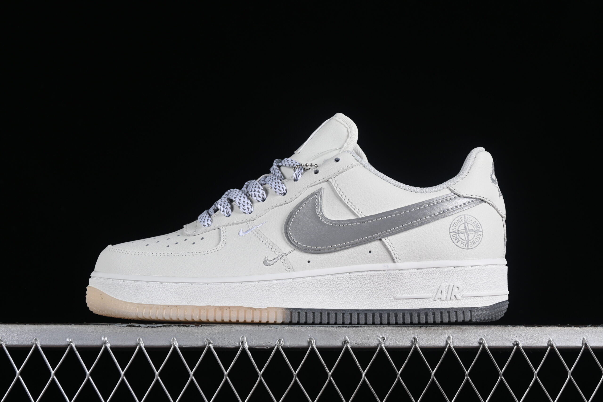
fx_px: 1256
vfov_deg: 18.2
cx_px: 302
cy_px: 201
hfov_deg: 27.0
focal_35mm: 75
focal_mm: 50
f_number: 8
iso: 160
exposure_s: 1/80
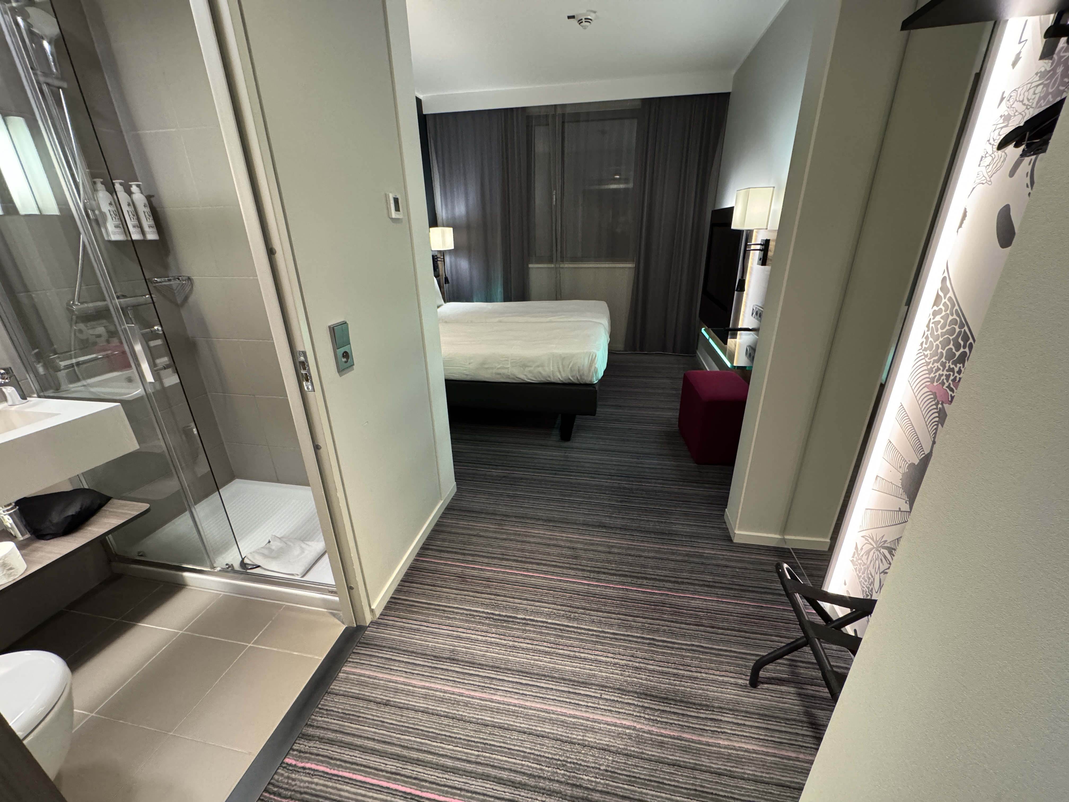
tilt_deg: -22.3
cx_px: 534
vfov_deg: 85.7
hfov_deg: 102.1
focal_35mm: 14
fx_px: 432
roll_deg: +1.0
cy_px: 401
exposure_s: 1/50
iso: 800
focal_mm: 2.22
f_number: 2.2
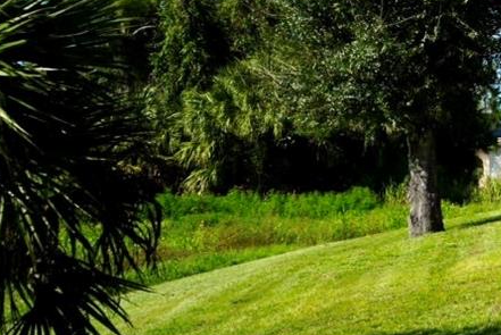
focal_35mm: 116
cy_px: 81
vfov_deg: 11.8
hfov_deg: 15.9
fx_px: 1616
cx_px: 801
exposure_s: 1/640
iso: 100
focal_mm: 32
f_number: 5
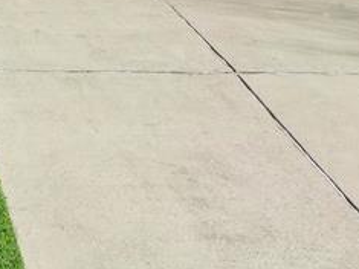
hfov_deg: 16.2
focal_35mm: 109
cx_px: -205
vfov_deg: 12.4
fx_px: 1130
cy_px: -217
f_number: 2.8
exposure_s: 1/1250
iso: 110
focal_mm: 4.48
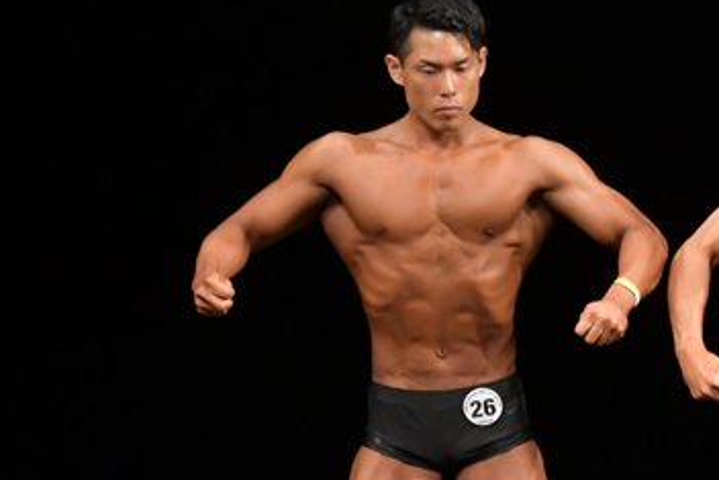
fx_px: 11868
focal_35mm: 594
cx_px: 663
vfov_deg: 2.3
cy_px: 453
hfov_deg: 3.5
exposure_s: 1/400
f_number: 5.6
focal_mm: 180
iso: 3200
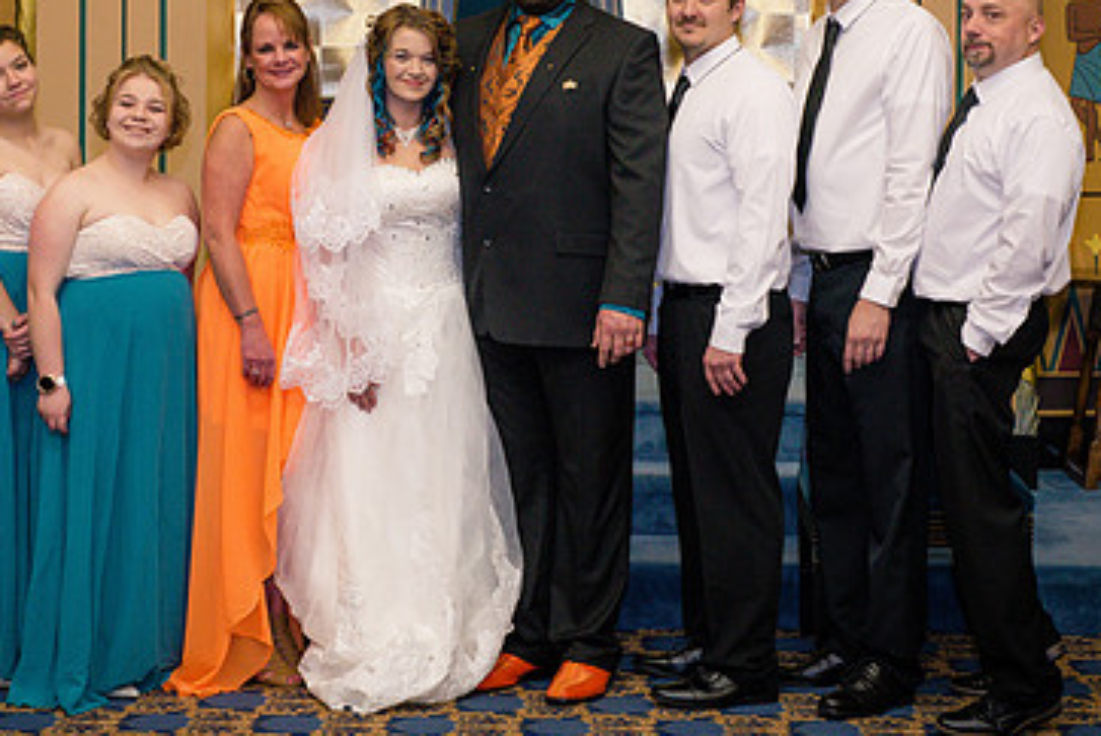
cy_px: 201
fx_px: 2663
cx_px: 460
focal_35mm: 87
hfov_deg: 23.3
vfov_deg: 15.7
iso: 800
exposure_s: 1/160
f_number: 5
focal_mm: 50
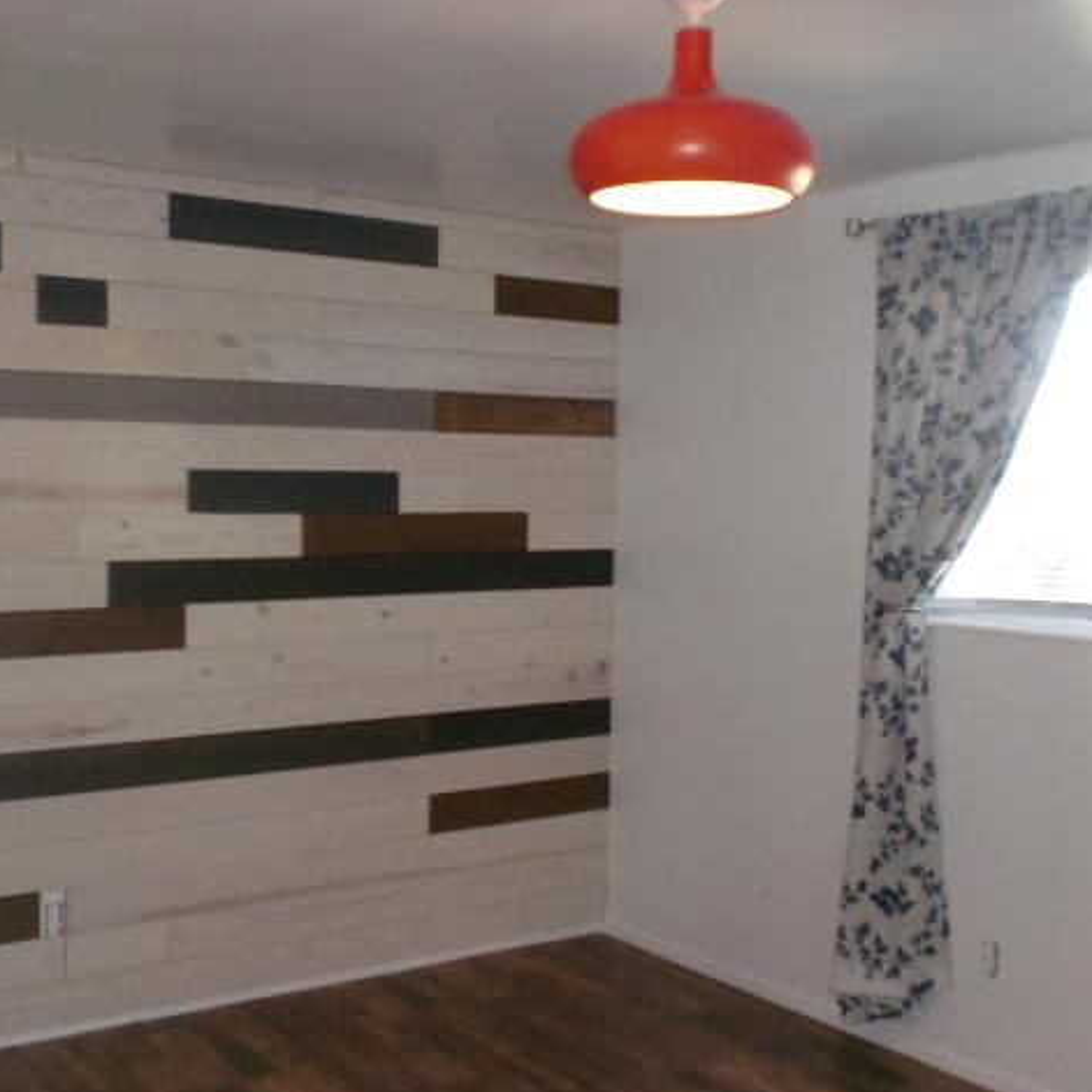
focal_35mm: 42
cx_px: 512
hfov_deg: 40.0
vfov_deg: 40.0
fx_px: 1499
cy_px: 552
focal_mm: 6.3
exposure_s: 1/60
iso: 400
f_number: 3.1
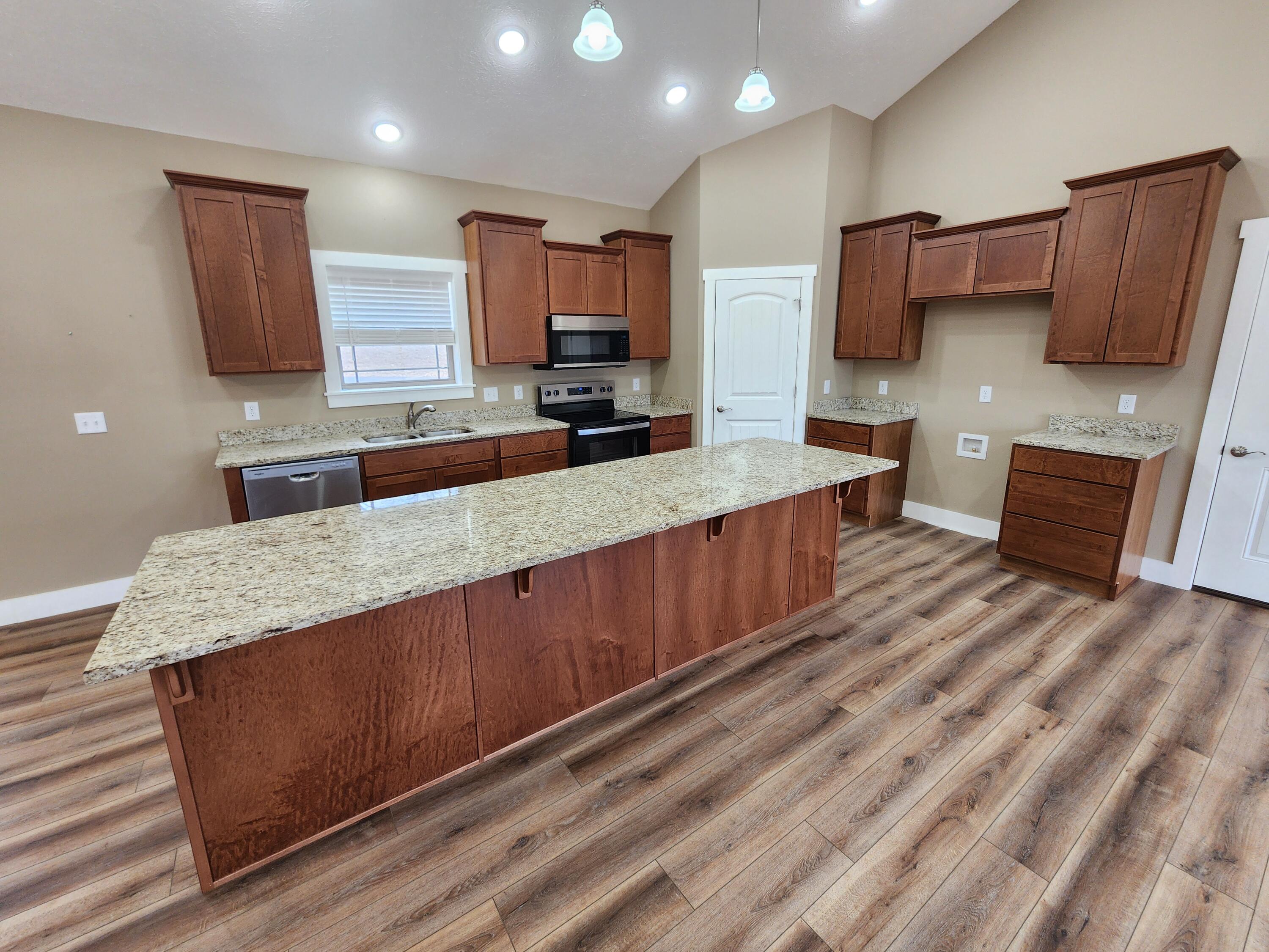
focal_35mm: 13
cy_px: 476
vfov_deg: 89.9
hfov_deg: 106.2
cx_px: 634
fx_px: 477
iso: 160
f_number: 2.2
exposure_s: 1/60
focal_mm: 2.2
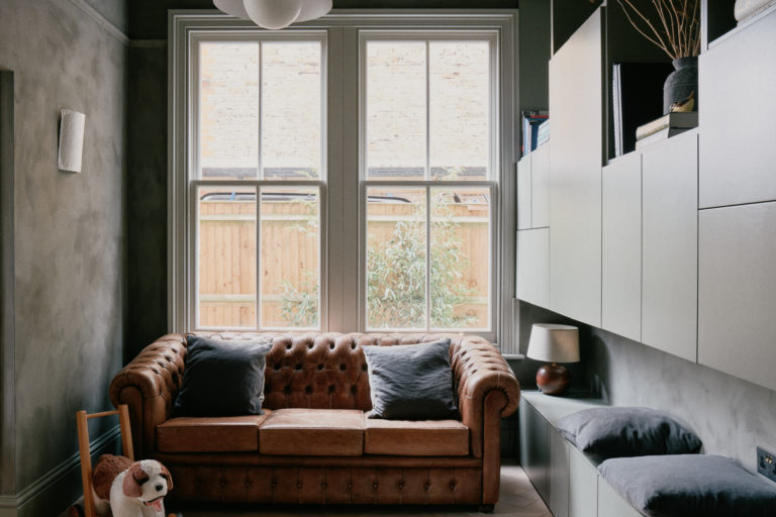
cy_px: 258
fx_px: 668
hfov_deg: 60.3
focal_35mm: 31
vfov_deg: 42.3
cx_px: 388
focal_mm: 20.6
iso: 200
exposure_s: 1.5
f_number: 11
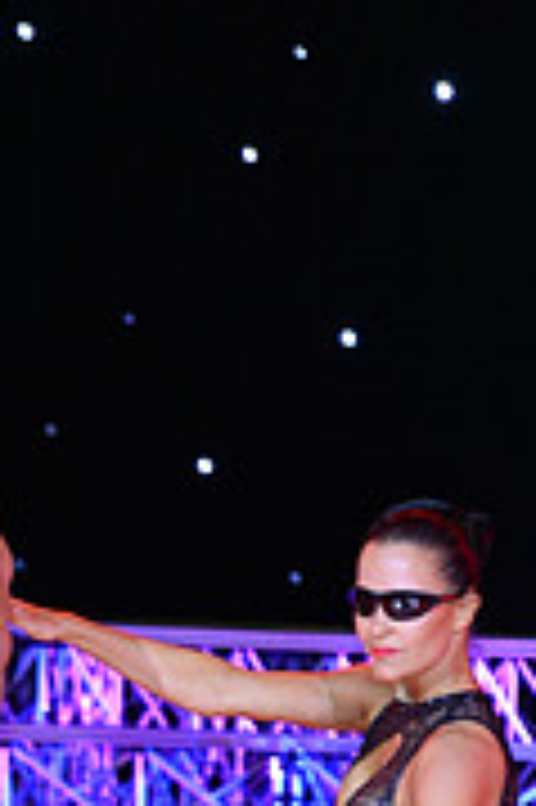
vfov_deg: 4.7
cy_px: 1148
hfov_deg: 3.1
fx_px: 9800
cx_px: -38
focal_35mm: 438
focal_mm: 135
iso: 2000
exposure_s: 1/250
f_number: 4
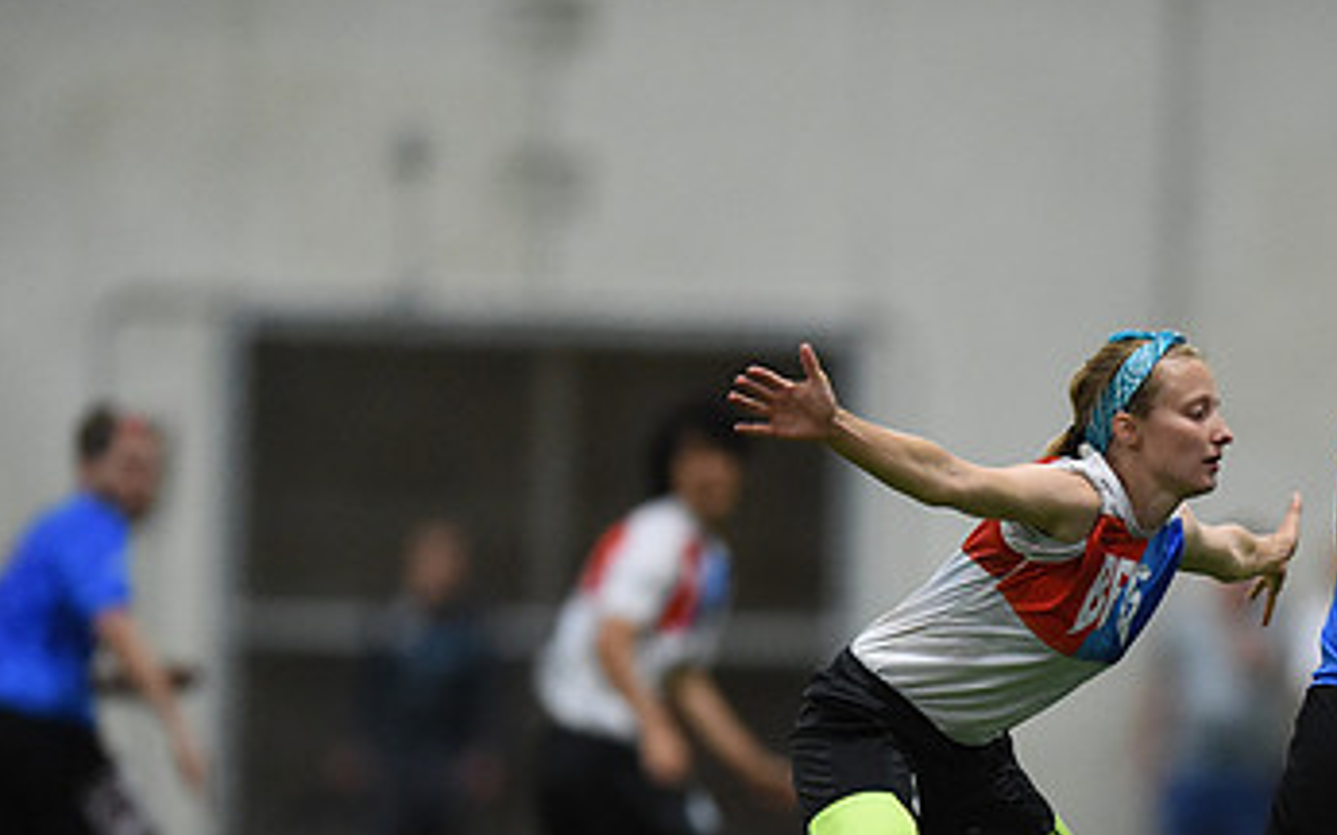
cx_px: 1086
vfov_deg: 1.9
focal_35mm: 683
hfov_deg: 3.1
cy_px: 690
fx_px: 24879
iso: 10000
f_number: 2.8
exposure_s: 1/640
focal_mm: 400
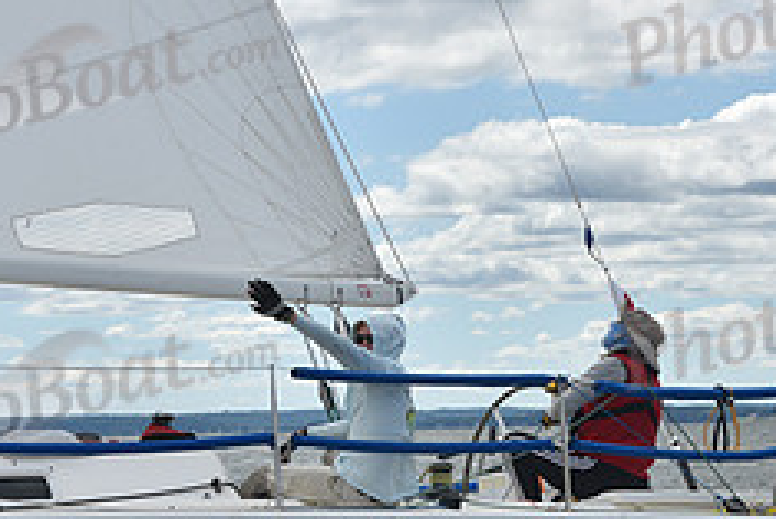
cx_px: 452
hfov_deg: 11.1
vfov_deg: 7.4
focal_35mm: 185
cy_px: 524
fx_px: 3990
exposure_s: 1/800
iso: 250
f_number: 9
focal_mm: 75
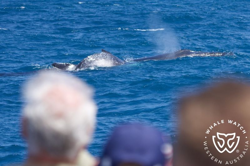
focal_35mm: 200
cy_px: 83
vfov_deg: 6.9
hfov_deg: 10.3
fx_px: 1389
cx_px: 125
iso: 1600
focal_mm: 200
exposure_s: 1/3200
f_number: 8
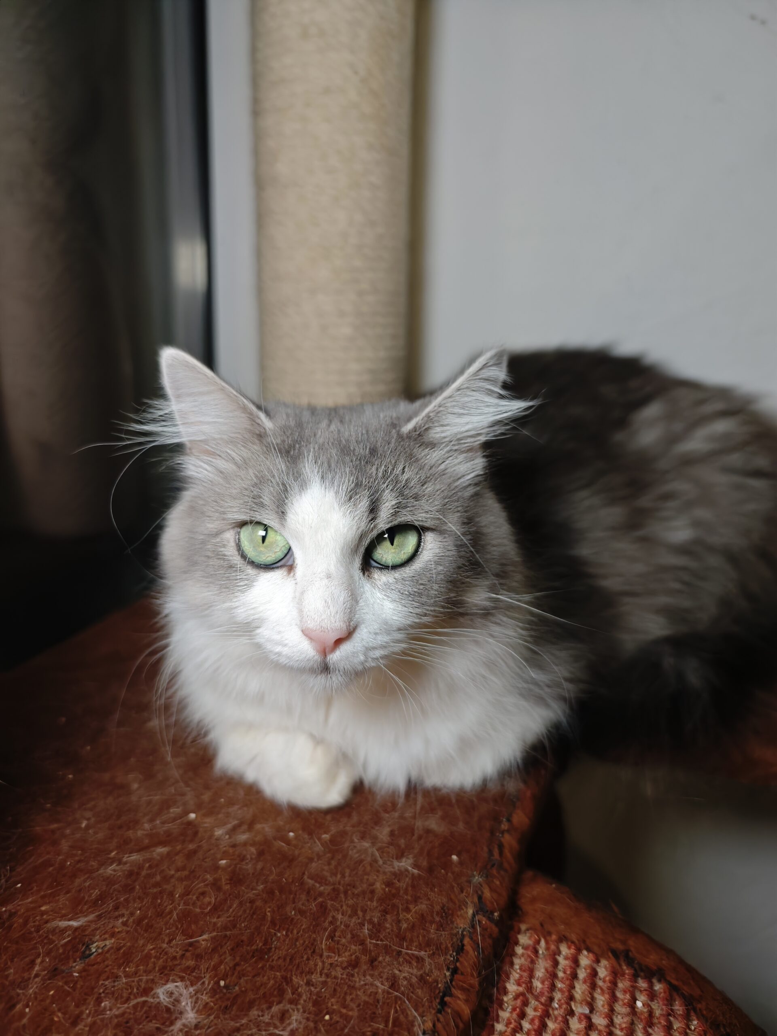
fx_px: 688
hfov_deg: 58.9
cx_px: 388
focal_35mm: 23
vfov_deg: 73.9
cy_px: 518
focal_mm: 8.72
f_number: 1.63
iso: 1600
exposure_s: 1/416
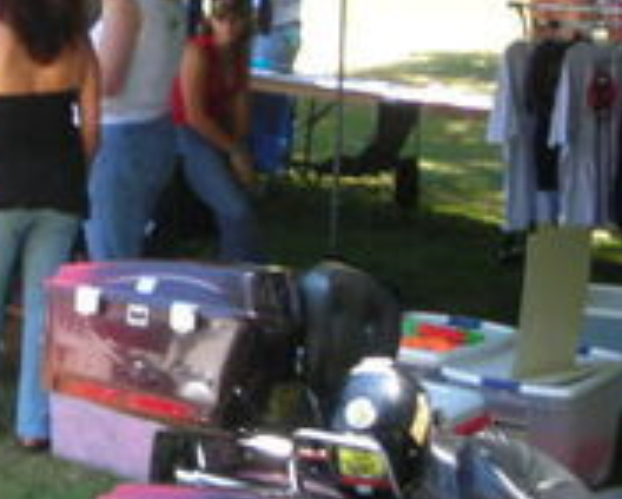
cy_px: 71
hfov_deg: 20.5
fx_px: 1676
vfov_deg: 16.7
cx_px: 32
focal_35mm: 91
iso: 50
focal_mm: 6.8
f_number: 3.3
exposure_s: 1/41.2
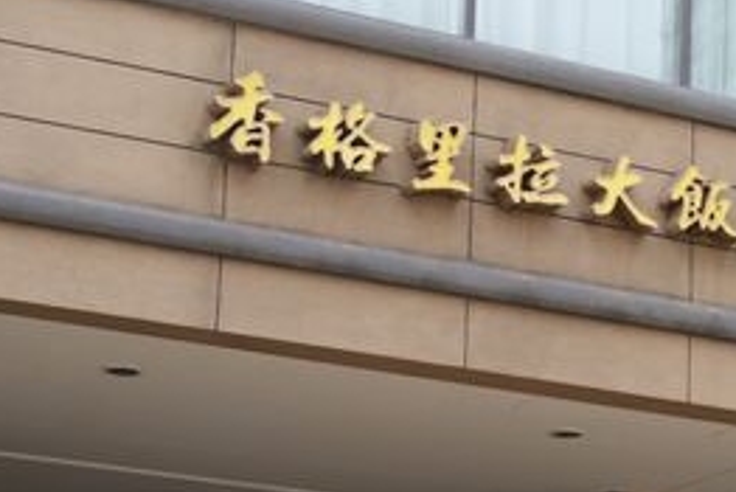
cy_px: 491
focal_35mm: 129
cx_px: 1017
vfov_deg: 10.6
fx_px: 2639
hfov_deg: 15.0
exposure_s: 1/60
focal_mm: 22
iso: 100
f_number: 7.1
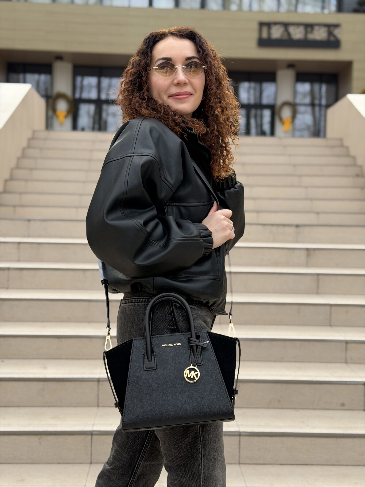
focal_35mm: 48
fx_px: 675
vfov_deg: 39.7
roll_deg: -1.4
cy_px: 244
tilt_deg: -1.4
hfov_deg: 30.3
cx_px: 182
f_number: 1.78
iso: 64
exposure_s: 1/570
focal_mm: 6.76
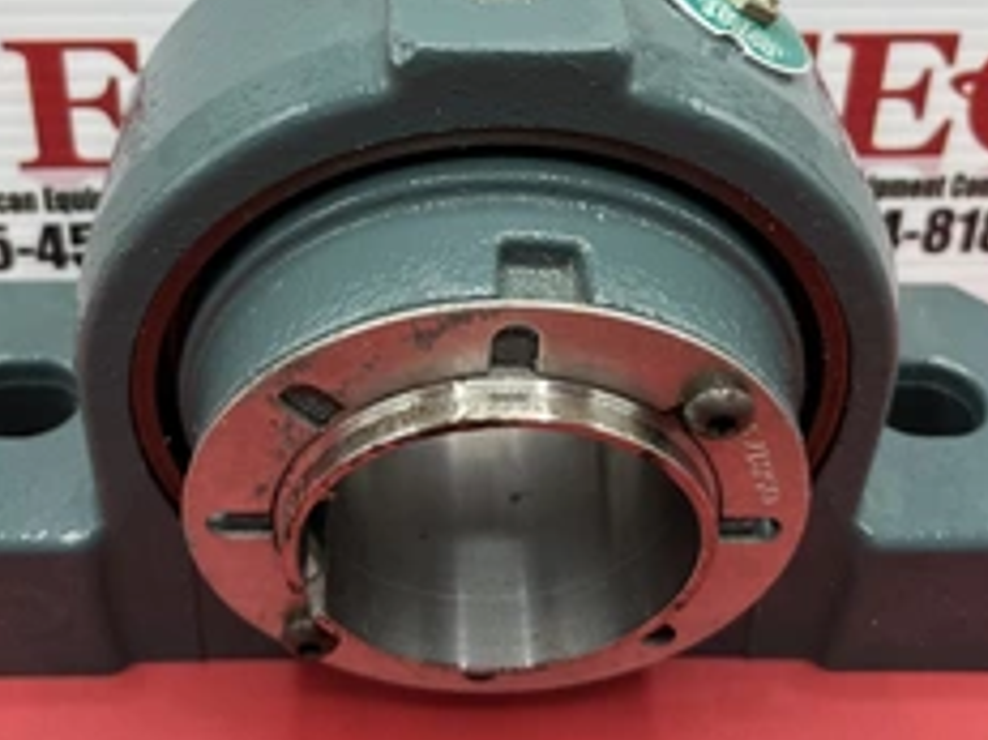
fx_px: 1284
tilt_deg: -38.7
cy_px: 192
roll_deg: -1.7
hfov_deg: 42.0
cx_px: 436
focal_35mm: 45
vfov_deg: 31.6
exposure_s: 1/550
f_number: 1.6
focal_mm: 5.1
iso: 50
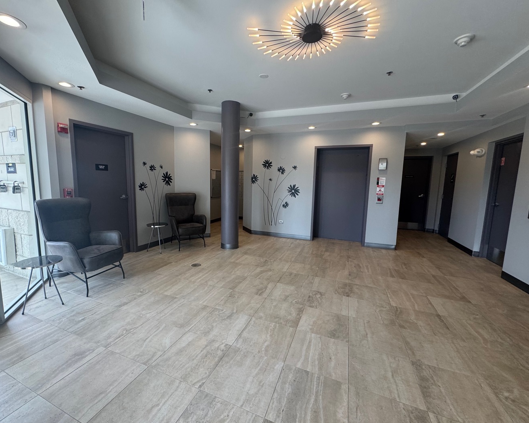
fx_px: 235
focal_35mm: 15
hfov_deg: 96.7
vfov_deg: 84.0
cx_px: 250
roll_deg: -0.8
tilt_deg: -6.8
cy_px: 211
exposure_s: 1/100
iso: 160
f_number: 2.2
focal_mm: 2.22
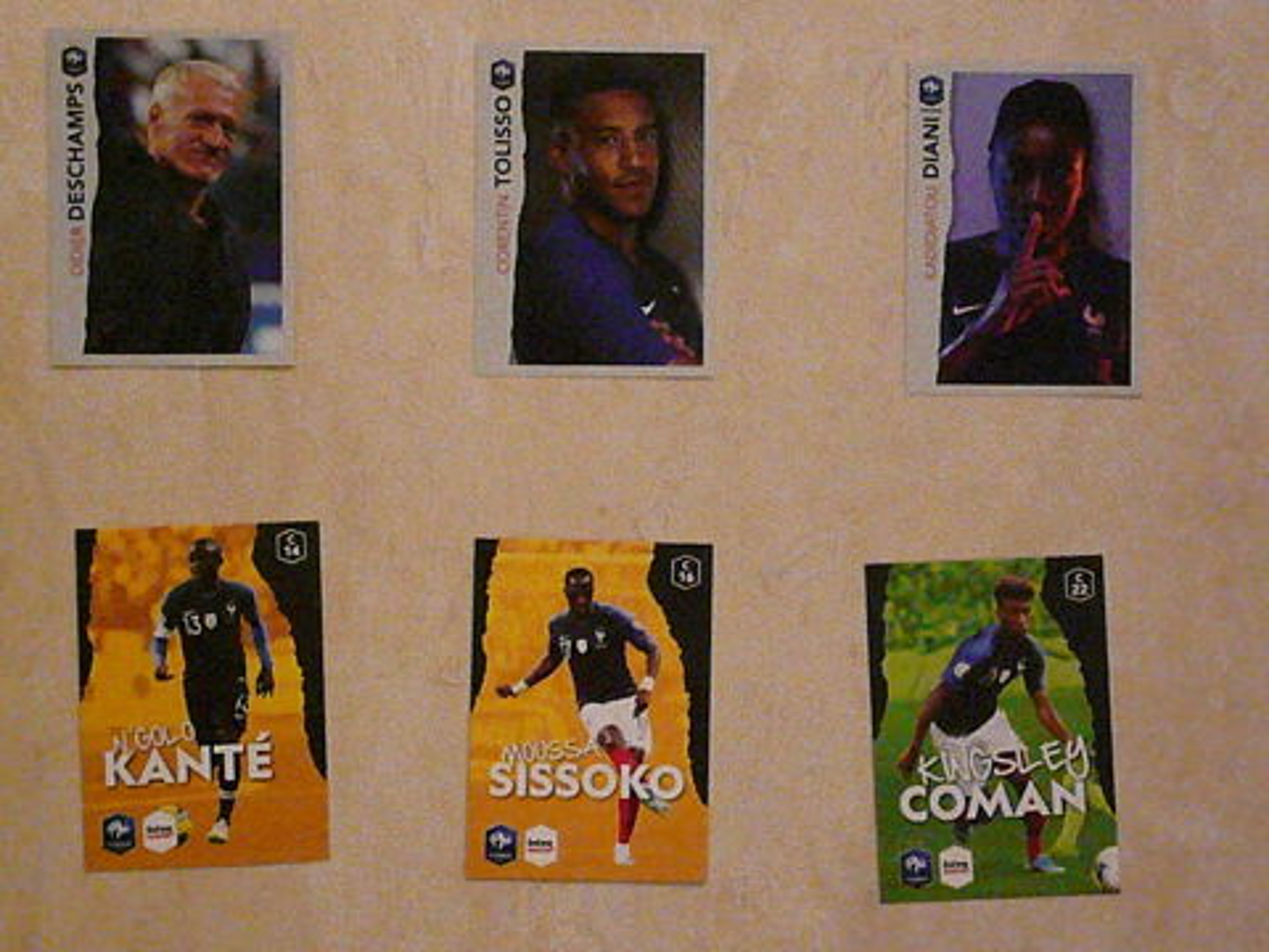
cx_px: 634
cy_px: 476
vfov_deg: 14.5
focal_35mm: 102
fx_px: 3739
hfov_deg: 19.3
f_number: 5.6
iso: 3200
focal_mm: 16.8
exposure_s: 1/80
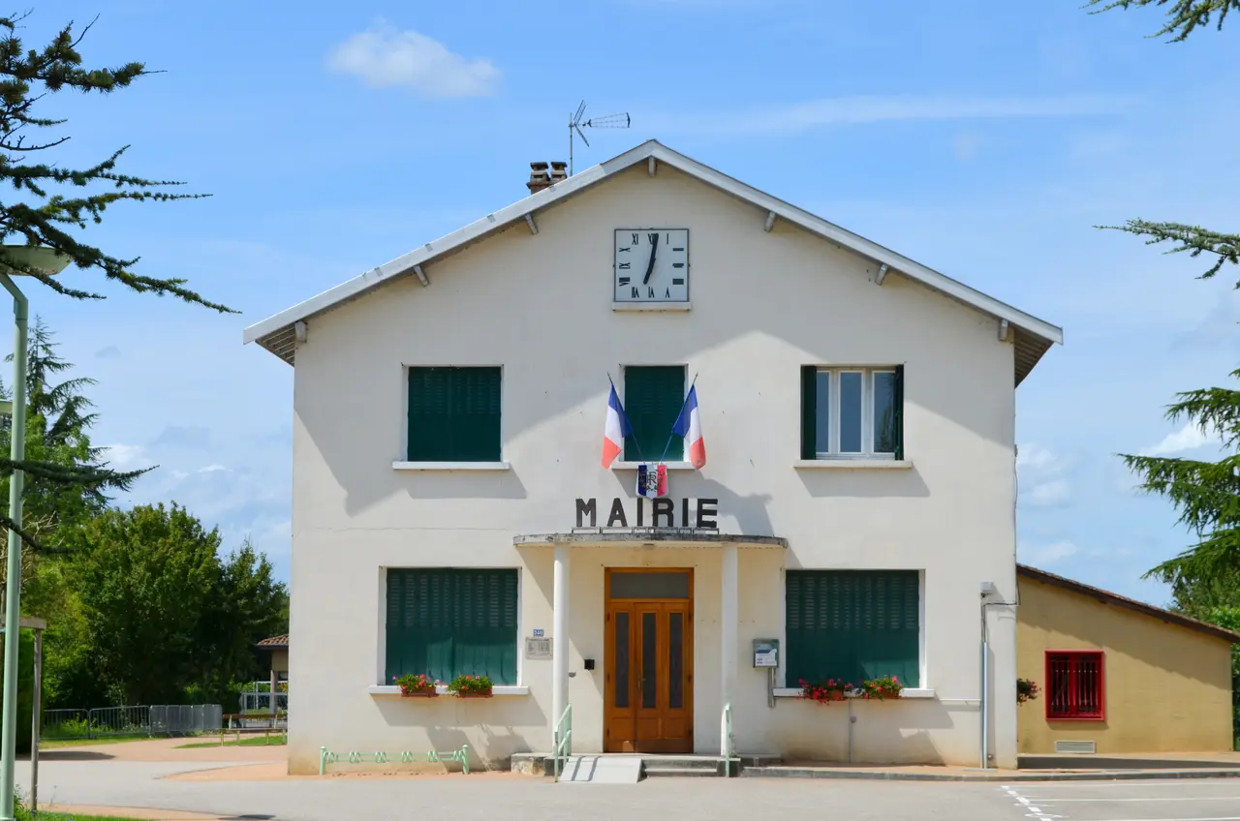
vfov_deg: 18.8
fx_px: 2475
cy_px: 410
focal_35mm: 72
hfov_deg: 28.1
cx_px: 620
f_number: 9
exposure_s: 1/320
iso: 100
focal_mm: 48
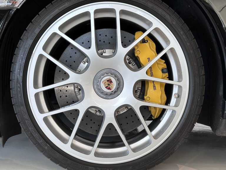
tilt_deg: -3.7
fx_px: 313
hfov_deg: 39.7
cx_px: 113
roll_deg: -1.2
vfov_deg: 30.3
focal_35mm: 48
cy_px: 85
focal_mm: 6.86
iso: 64
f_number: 1.78
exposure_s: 1/202
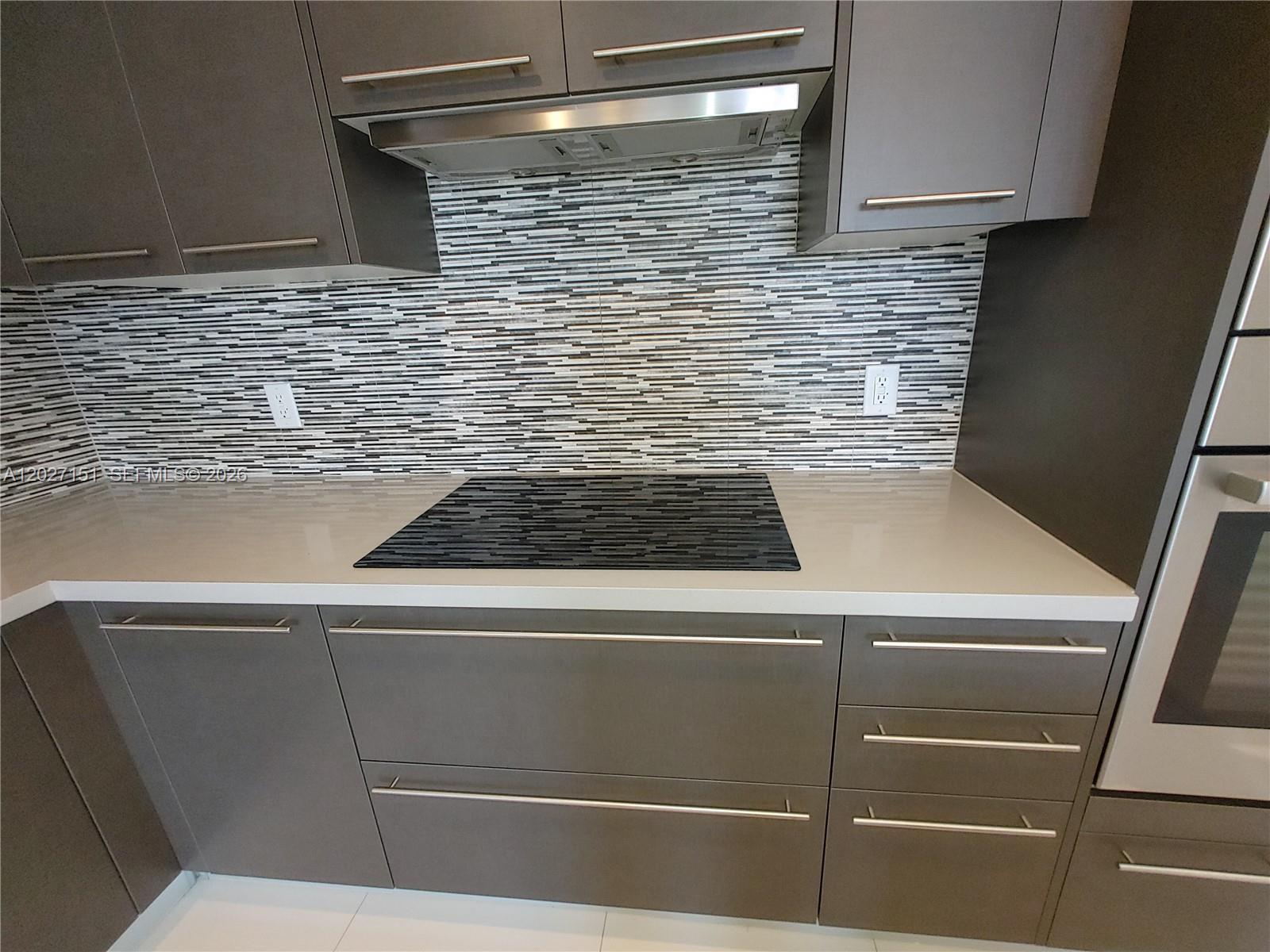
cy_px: 476
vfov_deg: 81.7
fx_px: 550
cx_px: 635
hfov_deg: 98.2
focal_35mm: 15
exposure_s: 1/30
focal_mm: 1.78
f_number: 1.9
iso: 200
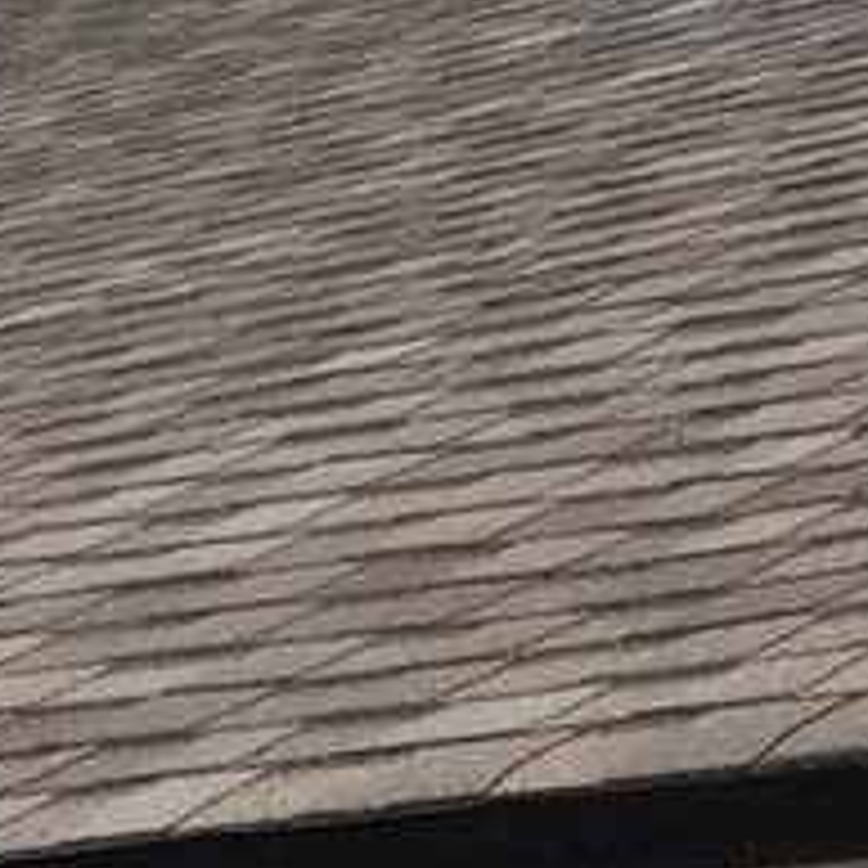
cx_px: -499
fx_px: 7716
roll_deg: -0.2
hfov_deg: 6.3
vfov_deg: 6.1
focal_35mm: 272
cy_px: 2208
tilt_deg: -2.0
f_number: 2.2
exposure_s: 1/3300
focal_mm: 4.15
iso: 32
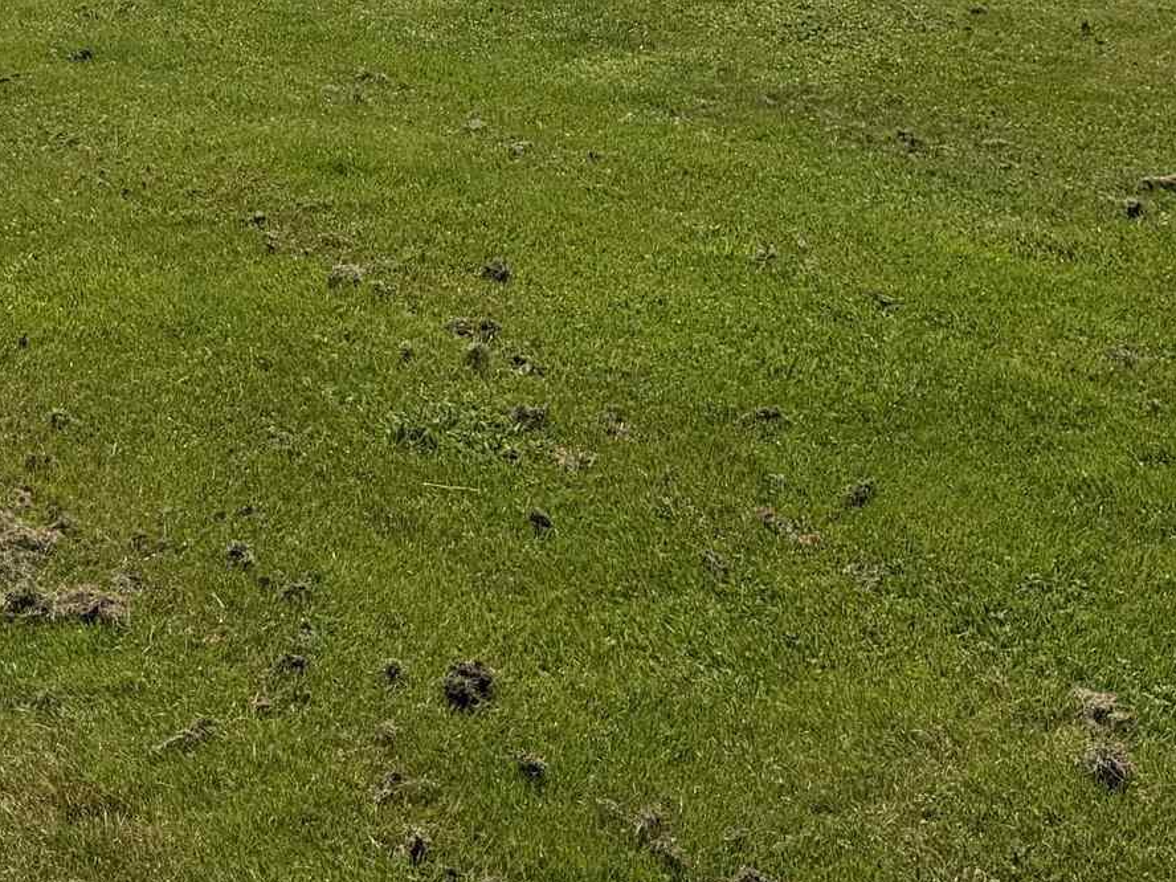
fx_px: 2820
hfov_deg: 23.5
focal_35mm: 83
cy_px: -573
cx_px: 460
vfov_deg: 15.8
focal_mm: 6.76
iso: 80
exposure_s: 1/8130
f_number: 1.78
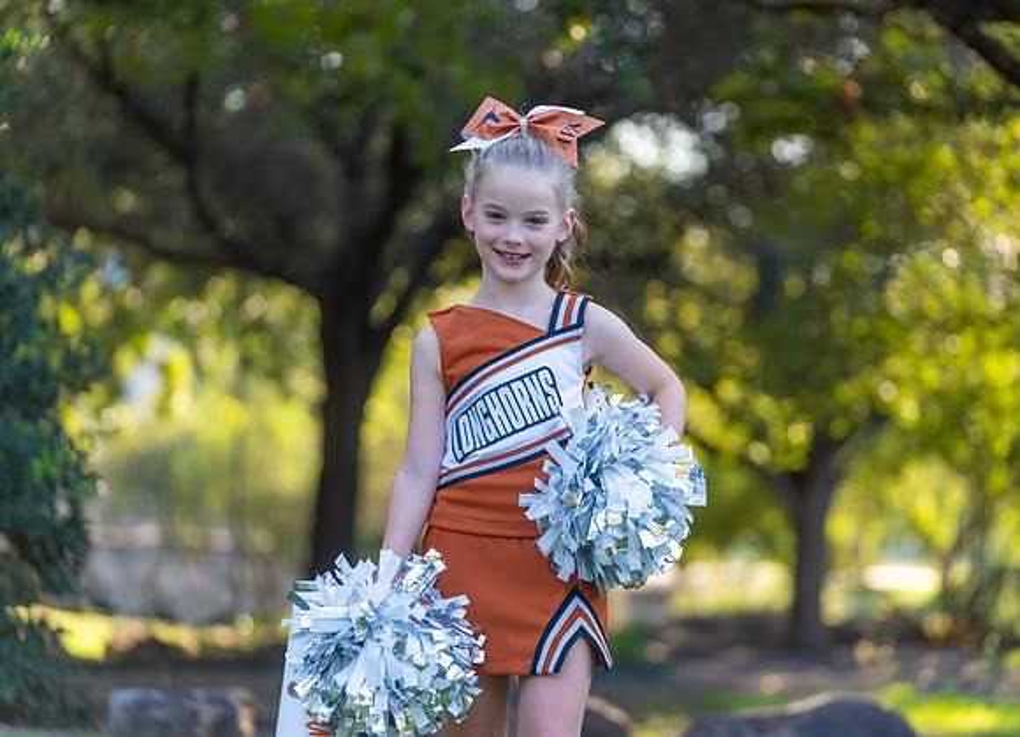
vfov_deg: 12.2
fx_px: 3450
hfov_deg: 16.8
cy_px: 368
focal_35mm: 119
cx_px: 555
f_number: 2.8
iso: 200
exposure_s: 1/320
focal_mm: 112
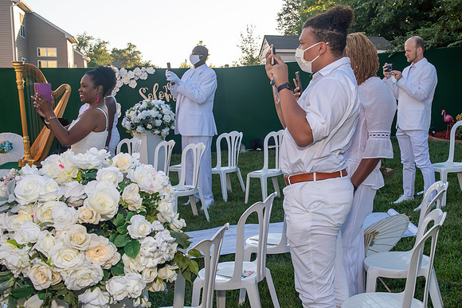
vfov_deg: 28.6
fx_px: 605
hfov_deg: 41.6
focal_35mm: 47
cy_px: 144
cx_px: 275
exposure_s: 1/250
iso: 400
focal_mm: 26
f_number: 9
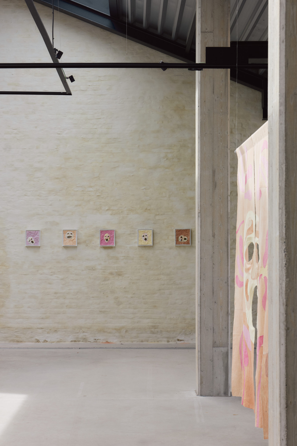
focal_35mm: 62
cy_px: 223
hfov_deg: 21.9
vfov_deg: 32.4
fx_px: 768
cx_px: 148
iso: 320
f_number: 8
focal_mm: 62
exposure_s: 1/60
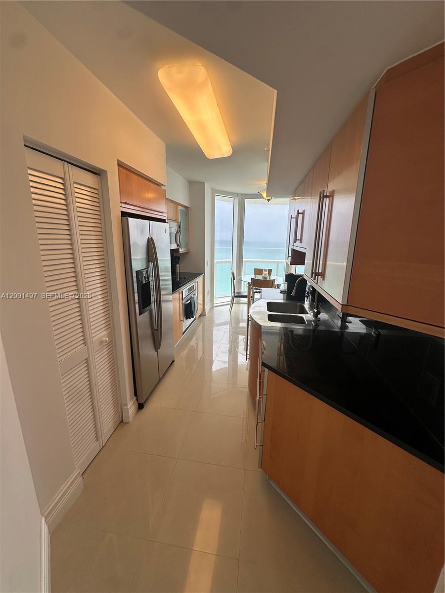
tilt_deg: -15.1
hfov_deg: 85.7
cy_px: 296
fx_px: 240
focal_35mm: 14
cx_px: 222
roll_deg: -1.2
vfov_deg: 102.1
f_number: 2.2
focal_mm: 2.22
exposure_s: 1/188
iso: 40
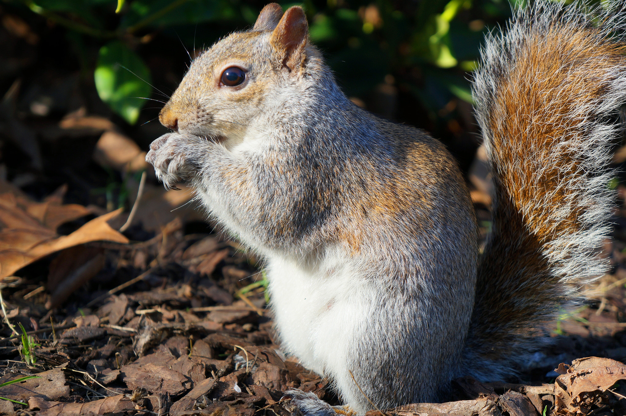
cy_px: 208
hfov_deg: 24.6
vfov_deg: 16.5
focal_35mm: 82
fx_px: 1433
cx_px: 313
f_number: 5.6
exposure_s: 1/160
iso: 100
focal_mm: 55
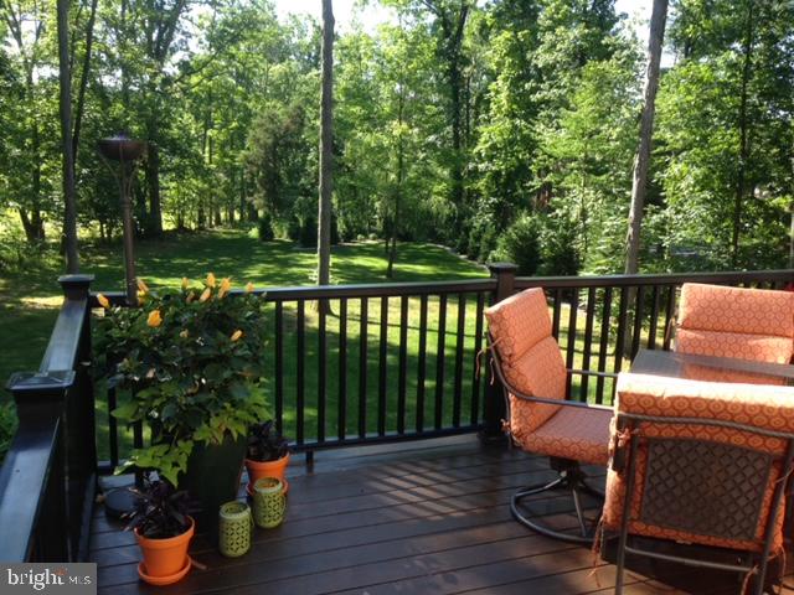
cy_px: 298
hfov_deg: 55.4
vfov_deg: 42.9
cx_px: 397
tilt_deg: -12.1
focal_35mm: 33
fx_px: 757
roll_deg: -0.6
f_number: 2.4
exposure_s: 1/215
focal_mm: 4.12
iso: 50
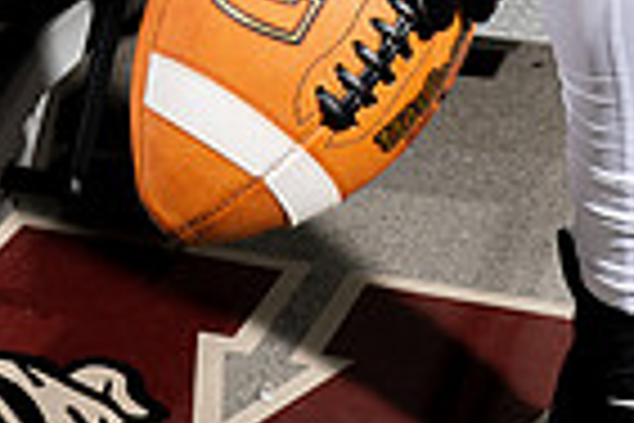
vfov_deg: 10.1
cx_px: 130
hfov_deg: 16.8
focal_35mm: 121
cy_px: -540
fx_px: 2131
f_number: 7.1
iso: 200
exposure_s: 1/250
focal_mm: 38
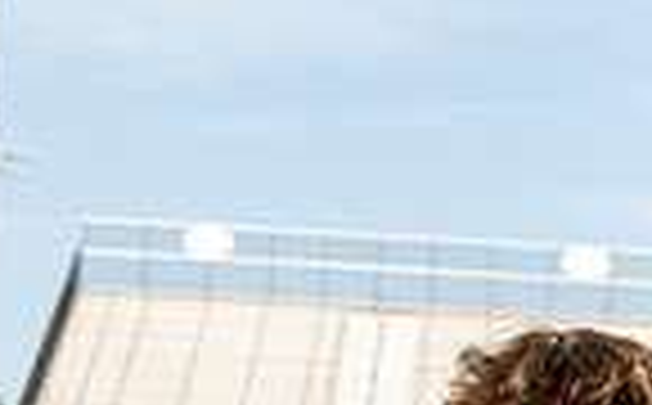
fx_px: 3937
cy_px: 994
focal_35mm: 222
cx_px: 549
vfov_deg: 5.7
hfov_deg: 9.4
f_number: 8
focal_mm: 70
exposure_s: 1/250
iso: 160
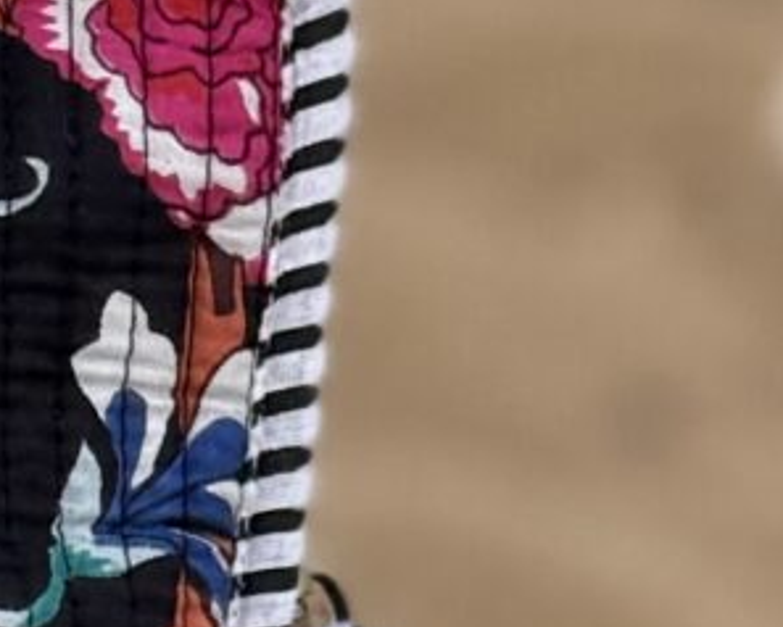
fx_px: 19502
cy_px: -645
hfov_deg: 2.3
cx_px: -1197
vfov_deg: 1.8
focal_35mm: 841
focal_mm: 16.89
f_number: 2.8
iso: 50
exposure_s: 1/147
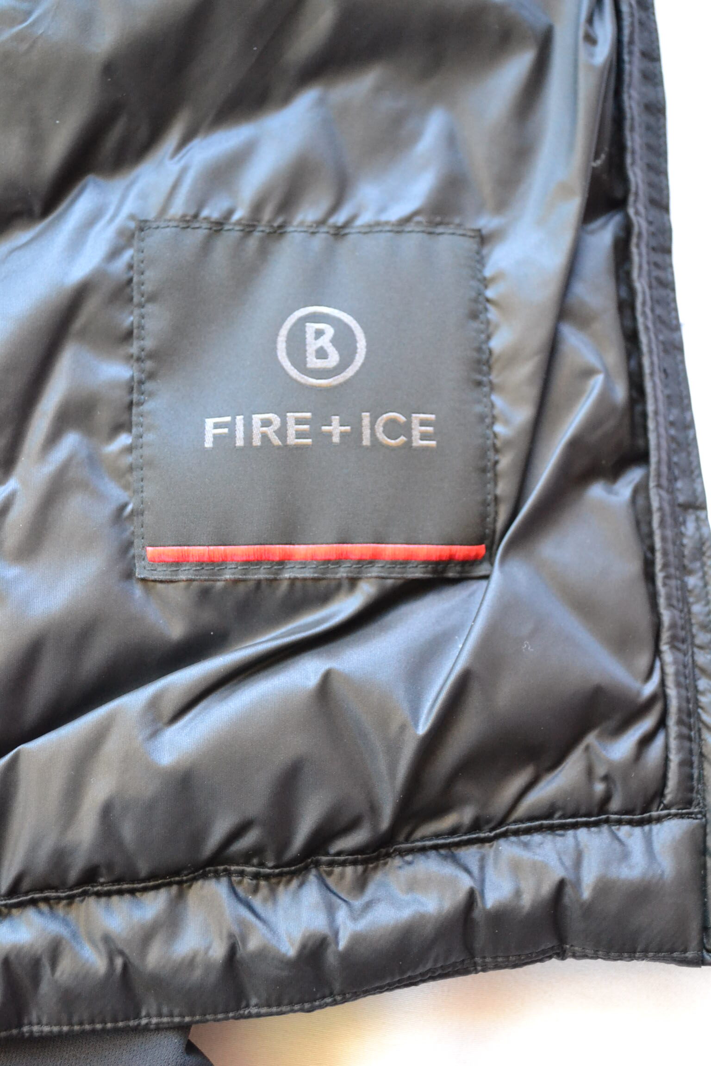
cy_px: 533
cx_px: 356
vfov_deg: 38.9
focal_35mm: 51
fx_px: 1511
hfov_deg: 26.5
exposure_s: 1/60
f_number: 5
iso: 2800
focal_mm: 34
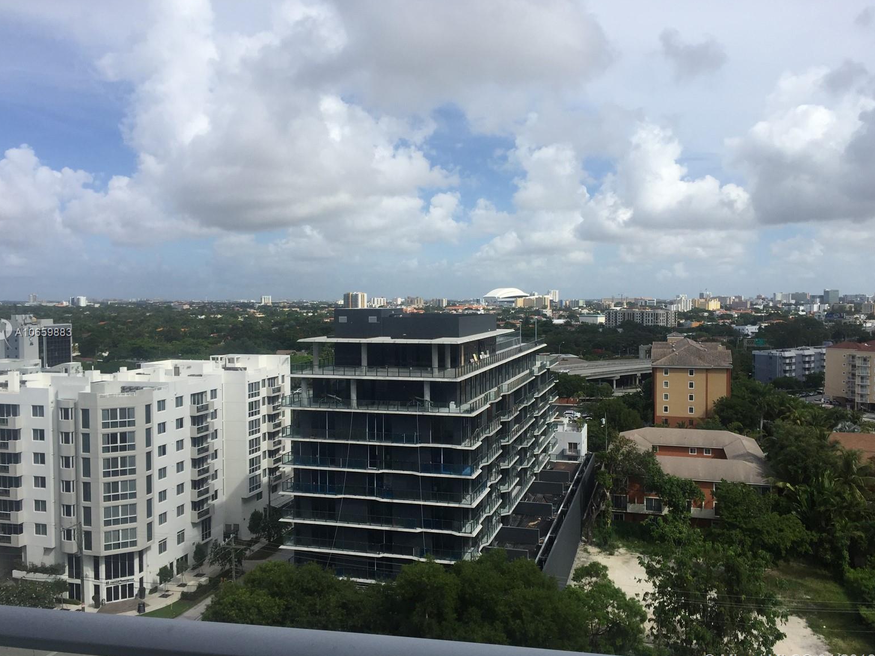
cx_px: 435
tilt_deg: -3.6
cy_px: 333
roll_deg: -1.2
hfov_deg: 60.0
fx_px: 758
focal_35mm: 30
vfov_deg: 46.8
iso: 32
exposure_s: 1/3300
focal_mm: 4.15
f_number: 2.2
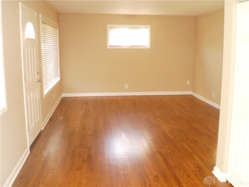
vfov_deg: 39.7
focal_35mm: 36
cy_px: 94
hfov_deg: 51.4
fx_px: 259
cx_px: 124
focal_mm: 6.3
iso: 640
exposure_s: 1/30
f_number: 3.1
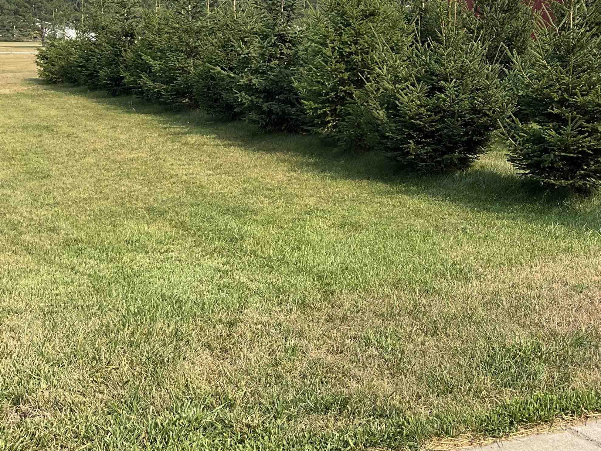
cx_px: 462
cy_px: 133
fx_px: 781
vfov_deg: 31.8
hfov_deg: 40.7
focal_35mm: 45
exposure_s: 1/1377
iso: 25
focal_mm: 3
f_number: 1.8
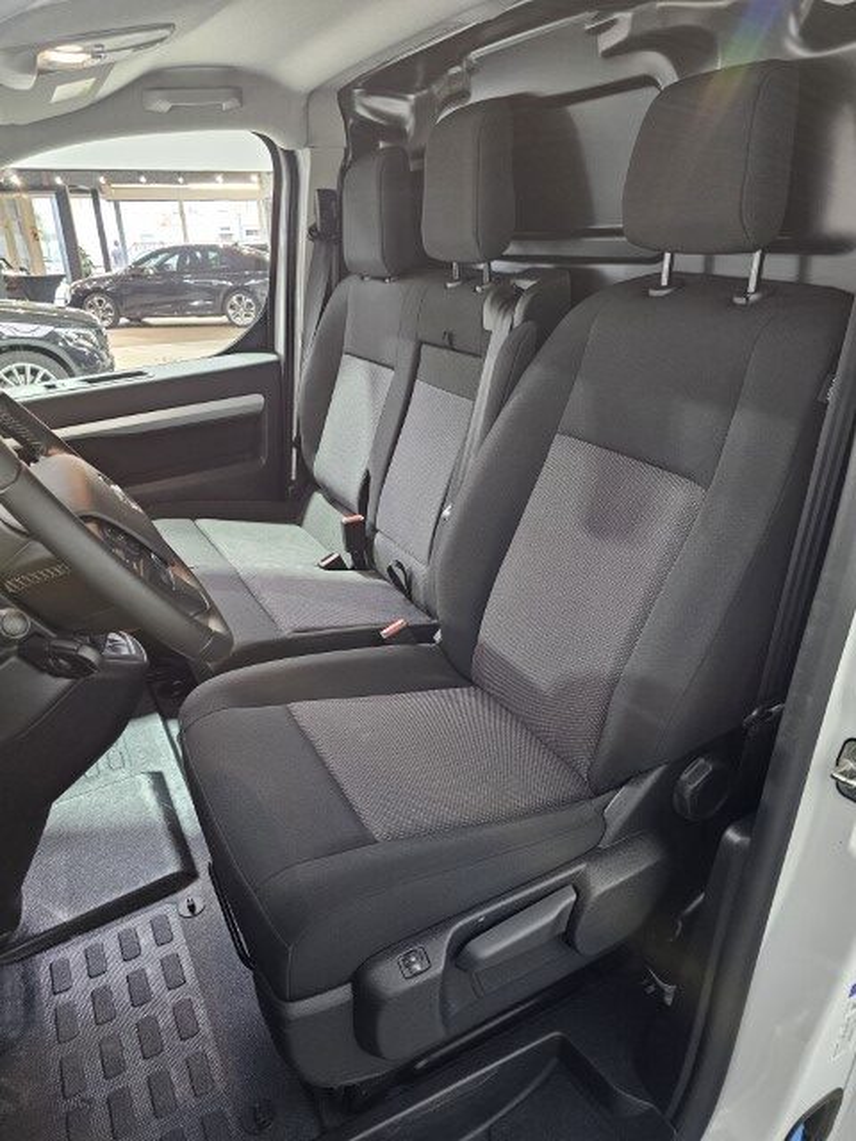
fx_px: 758
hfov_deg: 58.9
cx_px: 428
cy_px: 570
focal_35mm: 23
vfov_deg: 73.9
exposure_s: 1/50
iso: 640
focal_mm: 6.3
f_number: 1.7
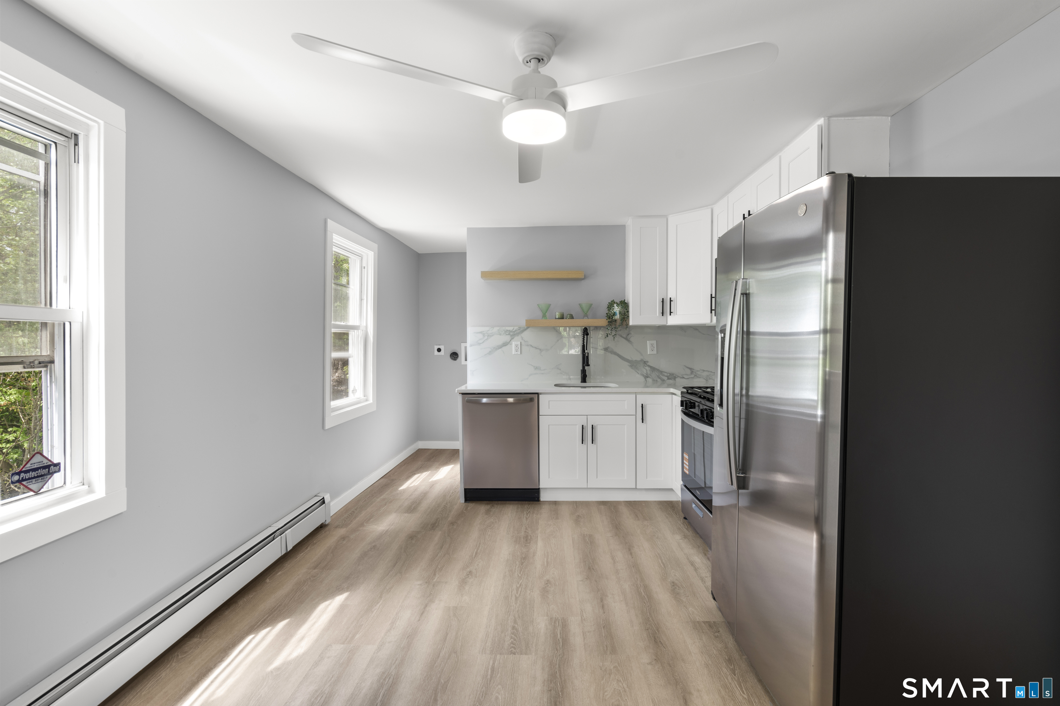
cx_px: 530
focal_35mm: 16
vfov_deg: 73.7
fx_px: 471
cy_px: 353
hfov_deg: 96.7
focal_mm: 16
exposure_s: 1/1.25
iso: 200
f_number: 9
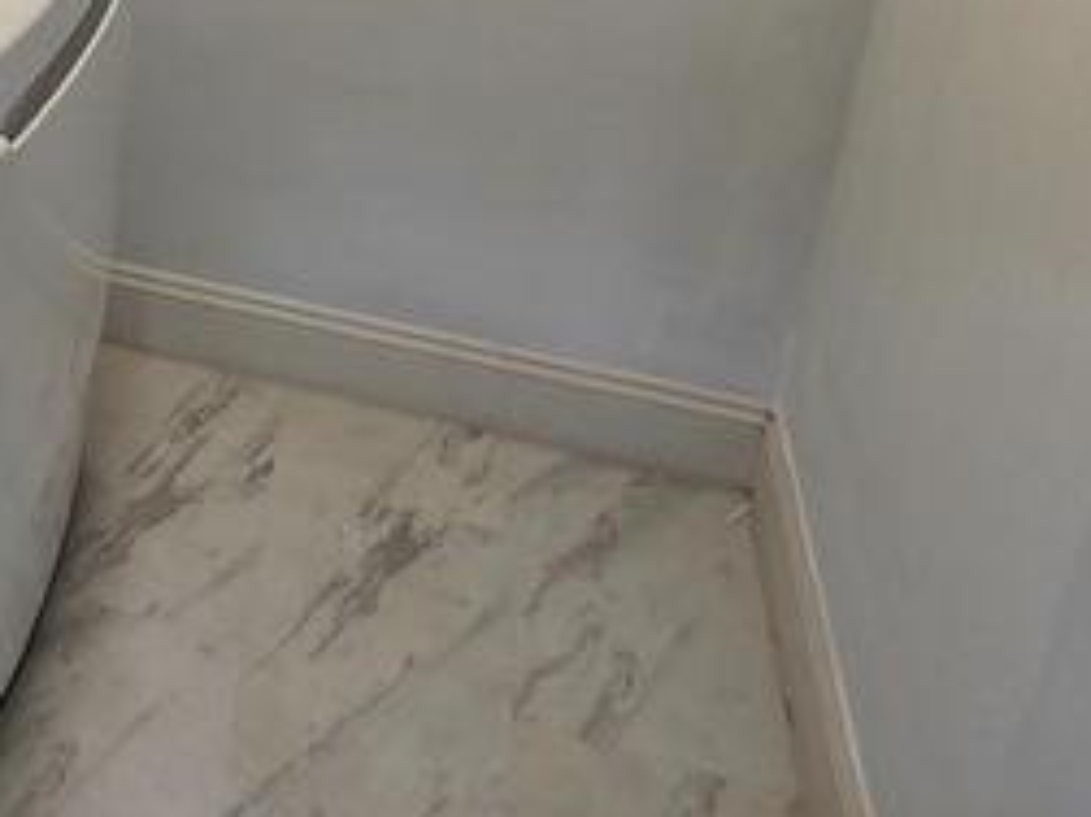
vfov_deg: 24.1
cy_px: -252
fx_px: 1670
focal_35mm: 53
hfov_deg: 31.6
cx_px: -143
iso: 160
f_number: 2.2
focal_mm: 2.2
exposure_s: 1/60
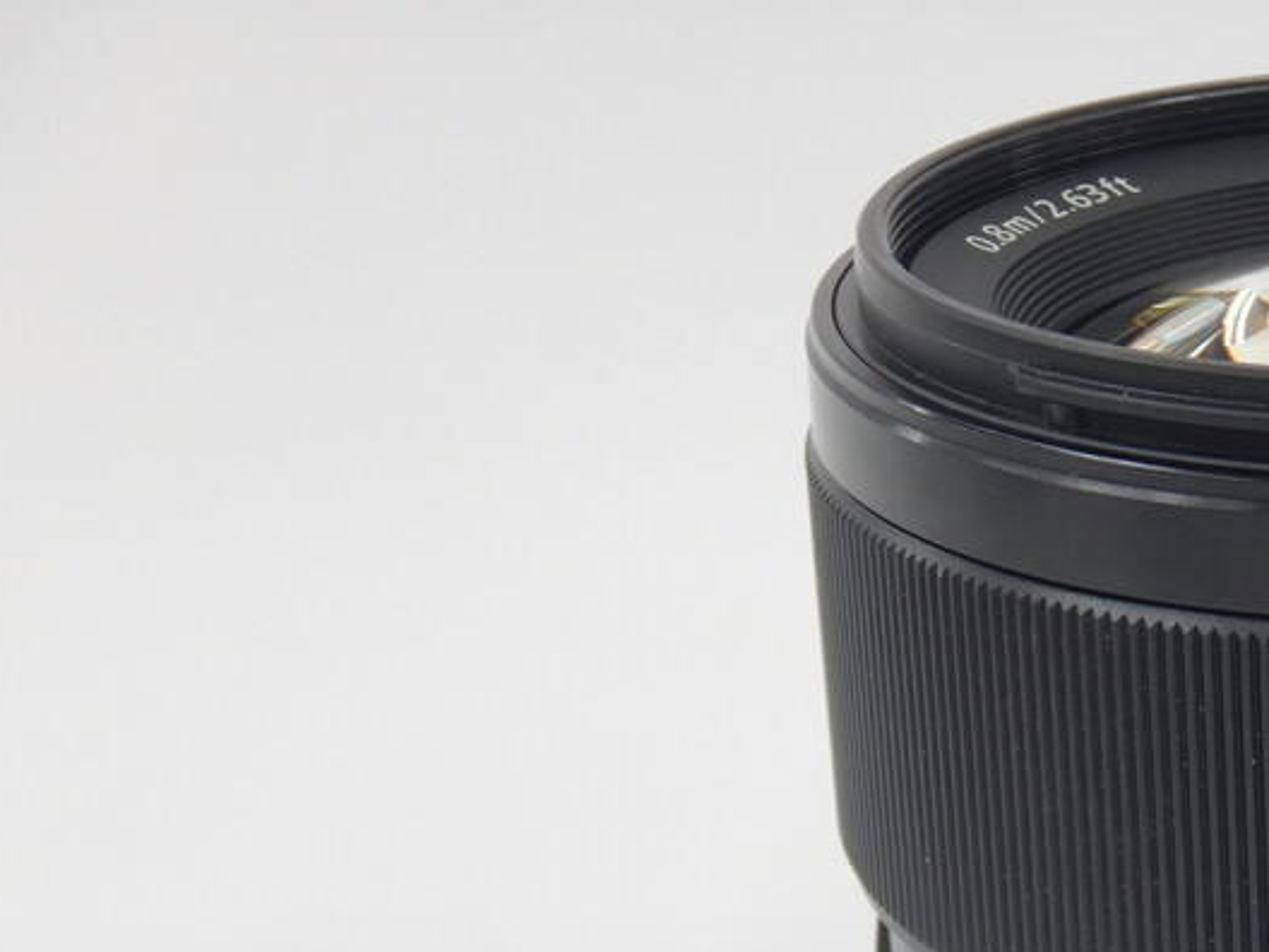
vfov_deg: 14.6
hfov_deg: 18.8
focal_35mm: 100
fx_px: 3666
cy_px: 928
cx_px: 1406
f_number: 4.3
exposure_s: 1/30
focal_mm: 7.8
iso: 125
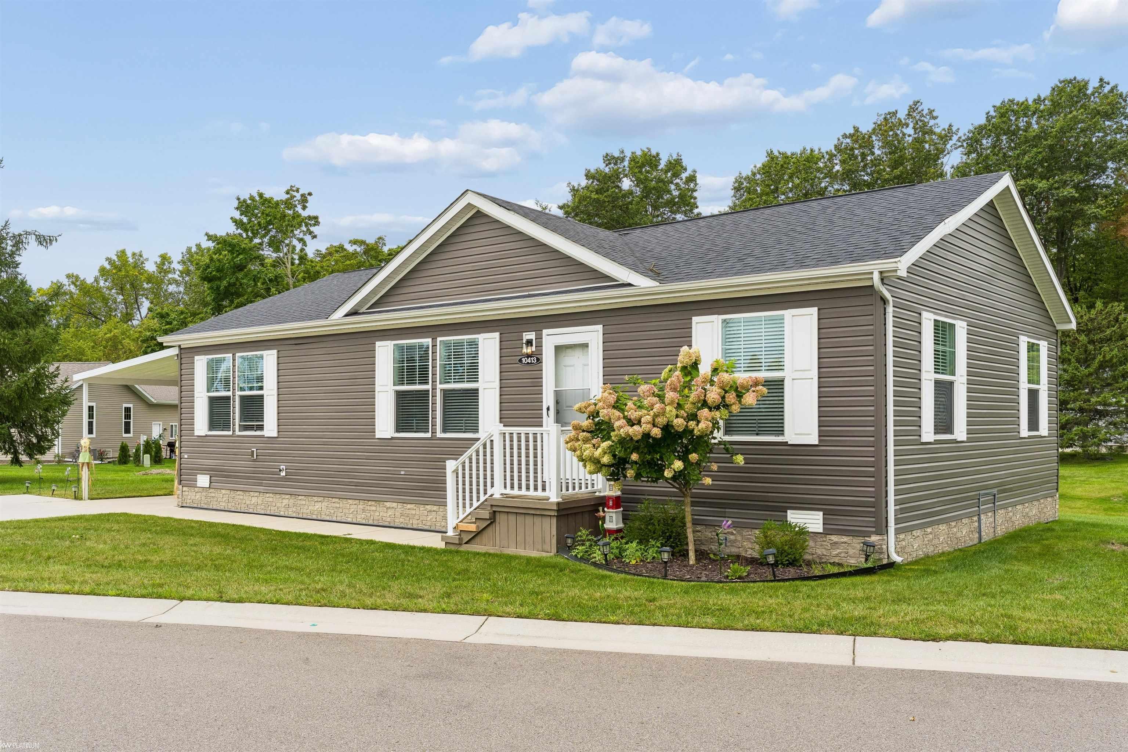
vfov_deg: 43.6
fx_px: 940
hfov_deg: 61.9
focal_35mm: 30
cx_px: 564
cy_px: 376
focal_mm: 30
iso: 200
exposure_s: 1/125
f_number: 13
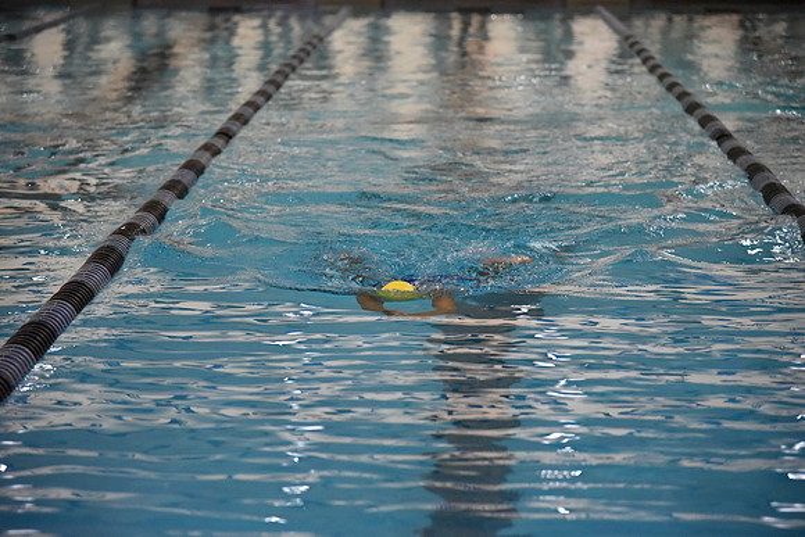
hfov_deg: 17.1
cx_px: 402
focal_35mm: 120
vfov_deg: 11.4
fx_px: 2684
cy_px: 268
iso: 10000
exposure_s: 1/640
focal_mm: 120
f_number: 4
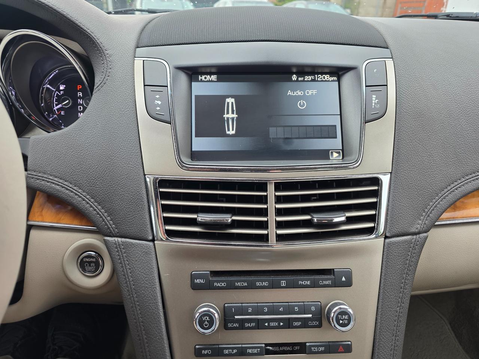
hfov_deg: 73.9
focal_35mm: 23
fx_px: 318
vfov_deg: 58.9
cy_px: 180
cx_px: 240
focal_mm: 6.3
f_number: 1.7
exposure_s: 1/54.7
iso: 50
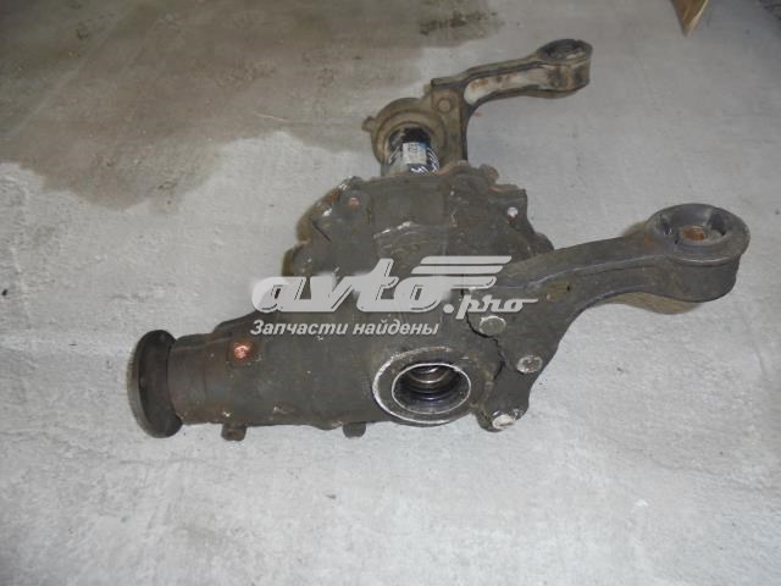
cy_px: 293
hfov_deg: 67.3
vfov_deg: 53.1
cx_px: 390
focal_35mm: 26
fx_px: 587
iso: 200
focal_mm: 4.6
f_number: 3.5
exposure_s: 1/30
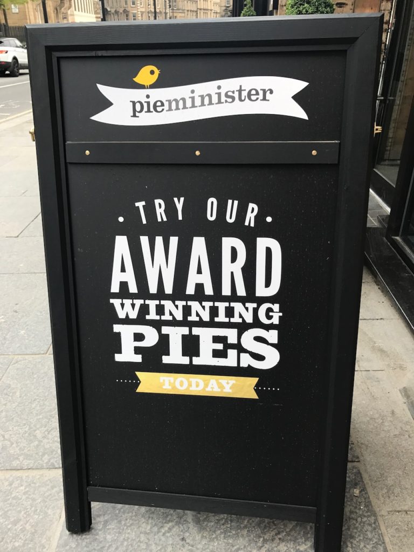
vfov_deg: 63.4
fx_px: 446
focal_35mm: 28
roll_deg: -0.2
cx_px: 207
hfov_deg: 49.7
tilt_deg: -26.5
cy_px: 276
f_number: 1.8
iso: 20
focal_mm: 3.99
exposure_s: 1/443
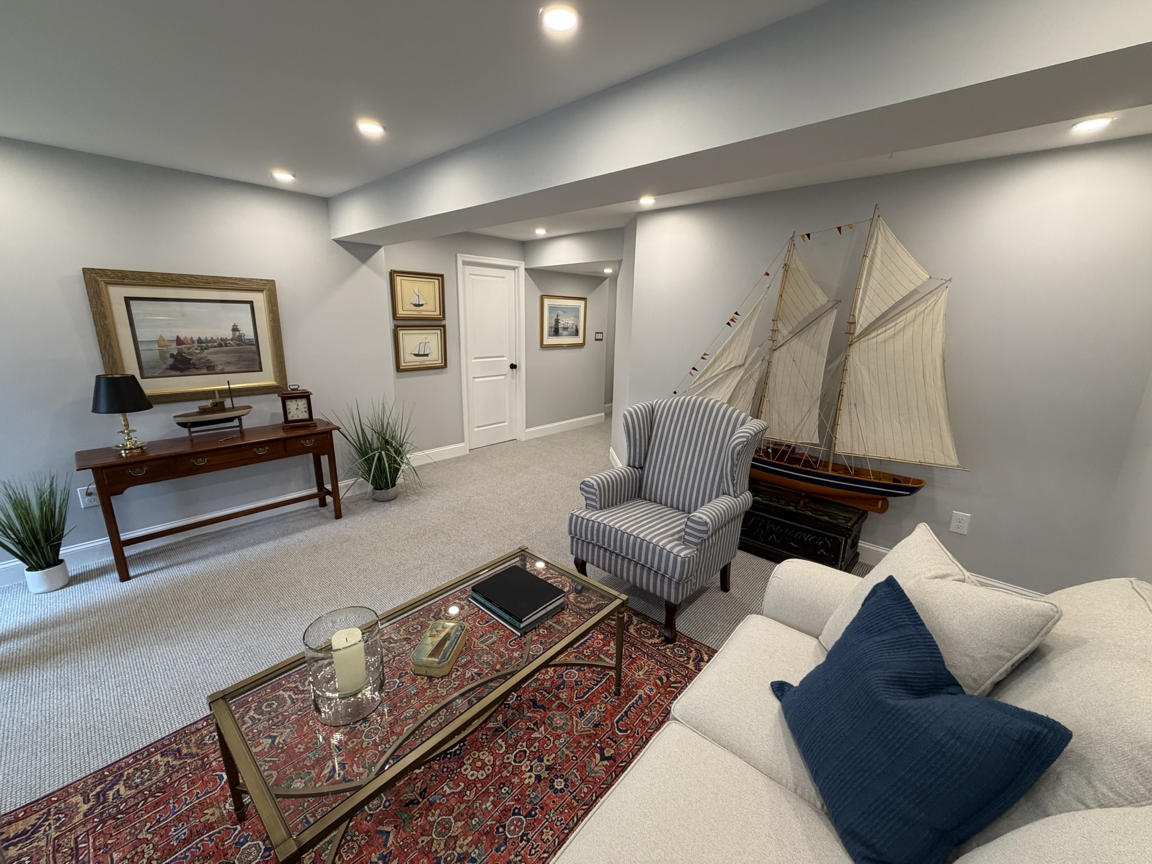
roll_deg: -0.1
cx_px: 576
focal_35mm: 14
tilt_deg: -13.4
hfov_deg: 102.1
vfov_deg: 85.7
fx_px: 466
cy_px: 432
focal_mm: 2.22
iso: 250
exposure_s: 1/120
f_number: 2.2
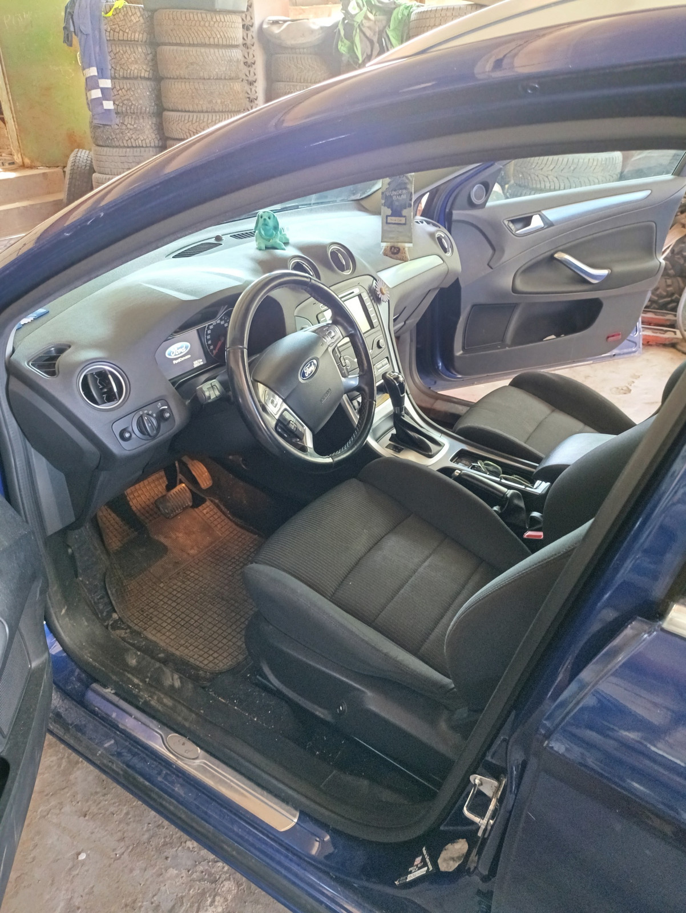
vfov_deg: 69.4
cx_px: 343
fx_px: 660
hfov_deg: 54.9
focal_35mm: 25
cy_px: 456
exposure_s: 1/25
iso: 1250
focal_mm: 4.71
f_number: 1.7
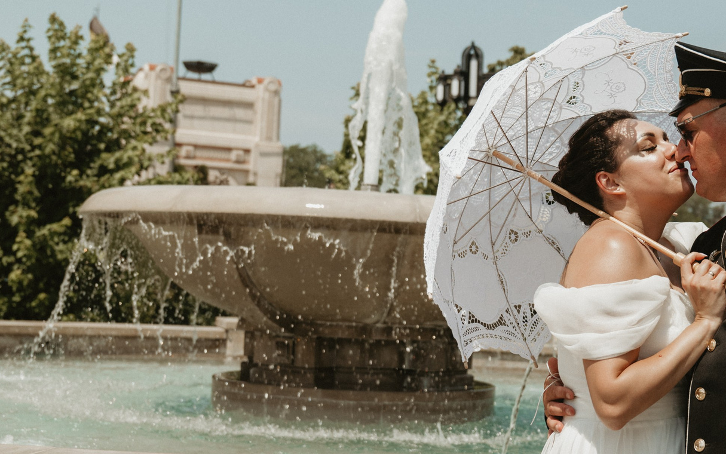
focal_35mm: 73
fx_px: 1445
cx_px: 538
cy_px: 271
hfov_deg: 27.8
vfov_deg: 17.8
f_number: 3.5
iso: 250
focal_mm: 34
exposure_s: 1/250
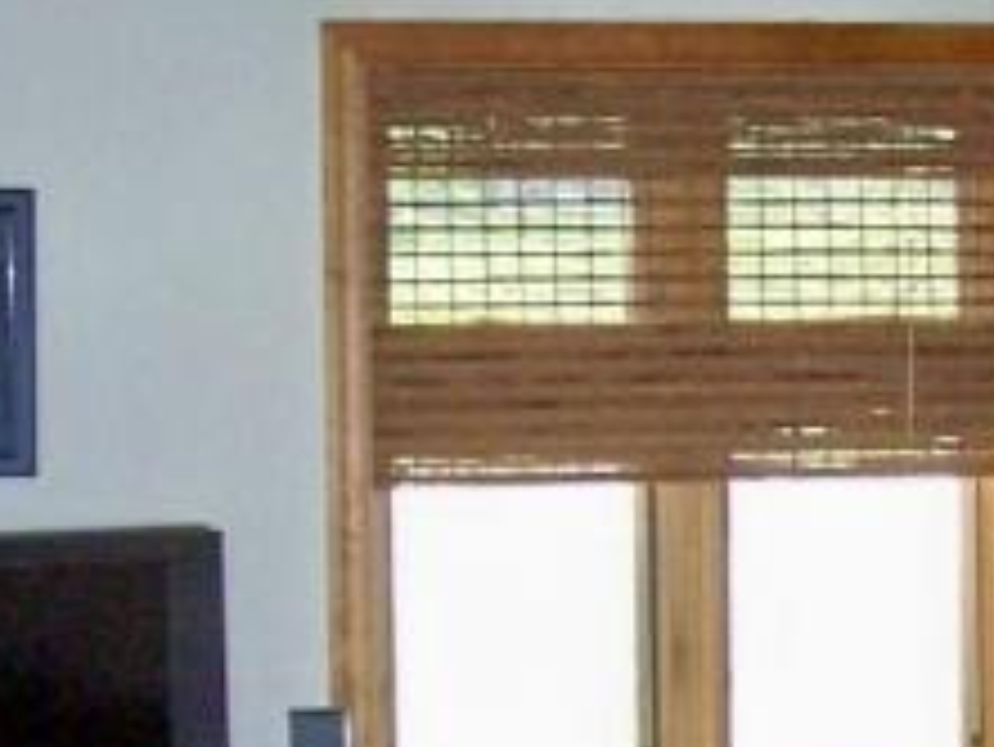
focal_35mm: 176
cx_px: 1239
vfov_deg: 8.4
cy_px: 884
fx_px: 5057
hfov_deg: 11.0
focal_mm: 6.3
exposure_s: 1/60
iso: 140
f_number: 2.8
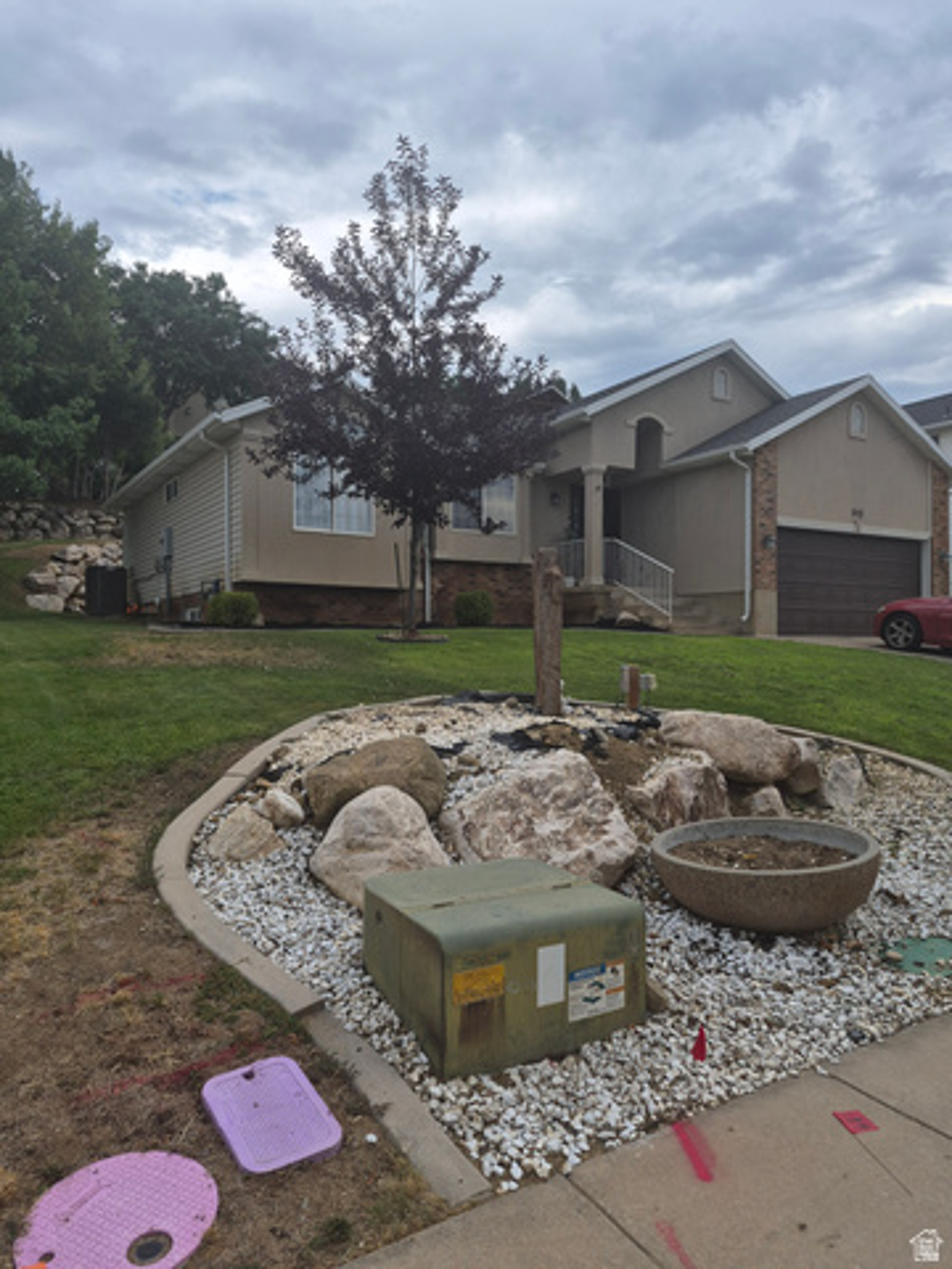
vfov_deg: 73.9
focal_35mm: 23
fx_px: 843
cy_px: 634
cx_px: 476
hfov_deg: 58.9
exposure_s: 1/3192
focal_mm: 5.4
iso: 80
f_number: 1.8
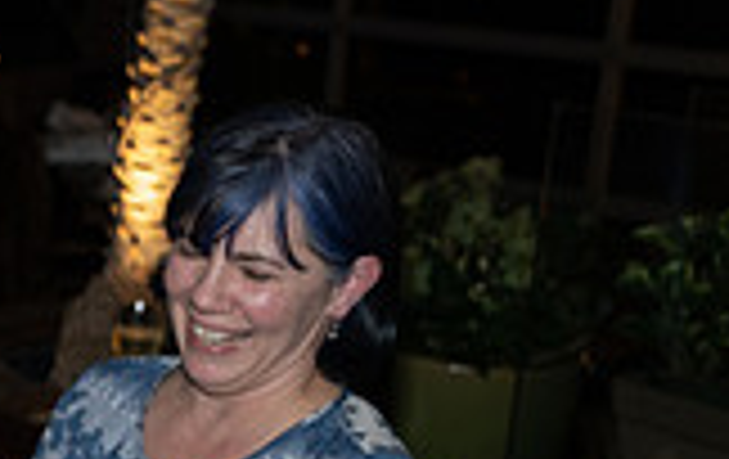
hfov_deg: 19.3
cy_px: 281
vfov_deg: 14.4
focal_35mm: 91
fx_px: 1812
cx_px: -423
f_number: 2.8
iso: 2500
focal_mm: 25
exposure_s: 1/250
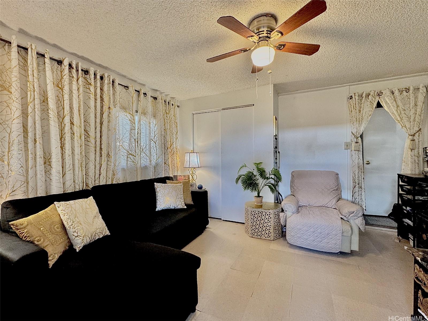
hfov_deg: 102.1
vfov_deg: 85.7
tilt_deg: -1.5
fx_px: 173
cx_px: 214
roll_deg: +4.8
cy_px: 160
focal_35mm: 14
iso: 160
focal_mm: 2.22
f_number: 2.2
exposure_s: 1/60
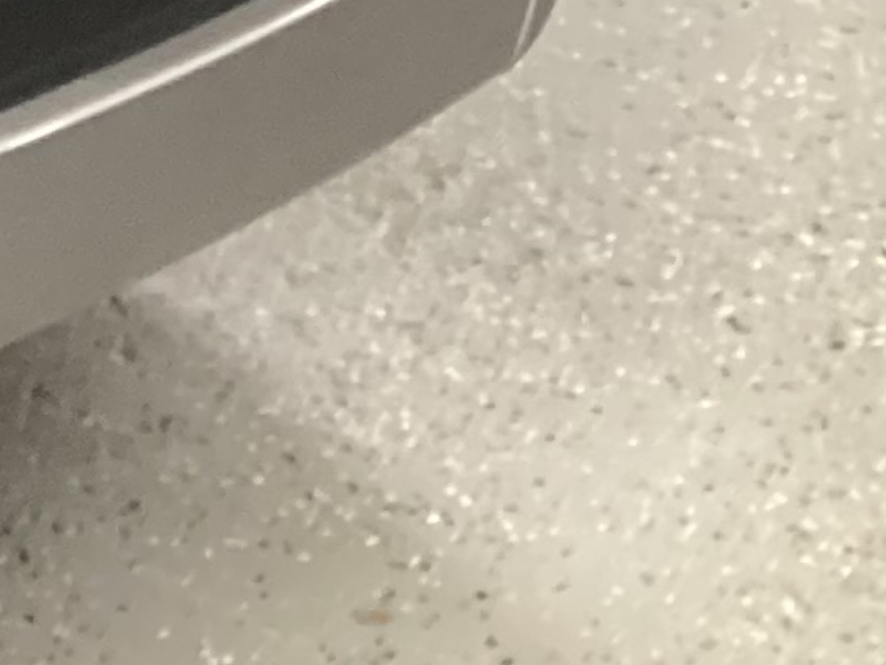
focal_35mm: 180
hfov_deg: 9.4
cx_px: -1449
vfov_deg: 7.5
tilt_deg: -16.4
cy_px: -1092
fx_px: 4609
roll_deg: +0.4
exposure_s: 1/25
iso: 400
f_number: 2.4
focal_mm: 3.3
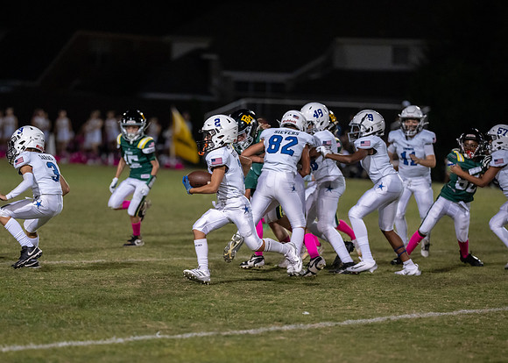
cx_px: 192
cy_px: 210
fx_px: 2380
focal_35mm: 165
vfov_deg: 8.7
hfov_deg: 12.2
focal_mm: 135
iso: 4000
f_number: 1.8
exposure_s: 1/1000
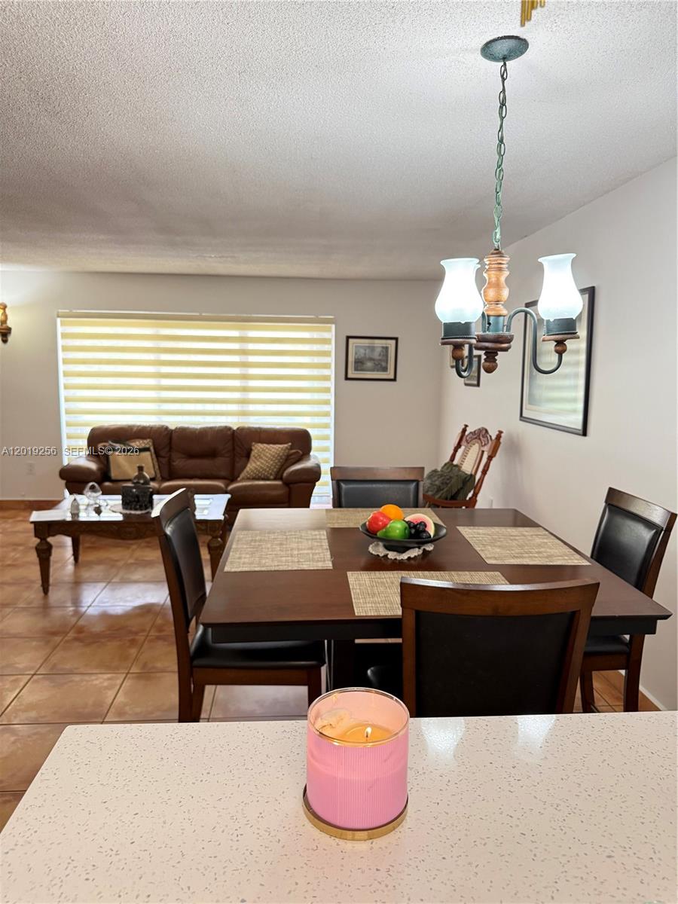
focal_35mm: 24
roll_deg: -0.4
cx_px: 339
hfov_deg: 56.8
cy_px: 452
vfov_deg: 71.6
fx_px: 627
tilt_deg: -7.3
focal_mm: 6.76
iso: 400
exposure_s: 1/60
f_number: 1.78
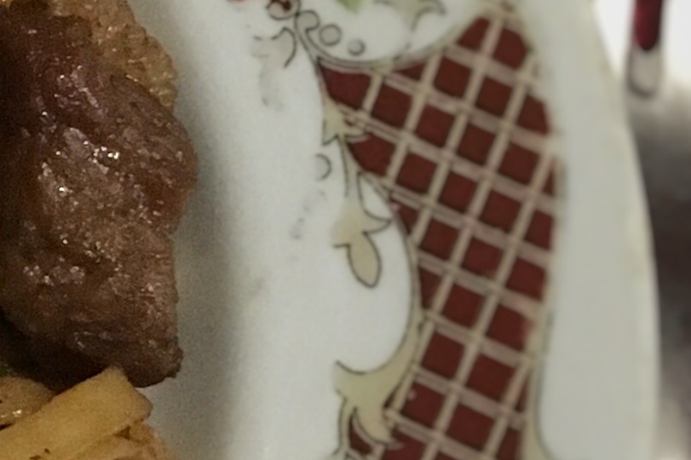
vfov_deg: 9.1
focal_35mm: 150
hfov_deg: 12.2
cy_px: 319
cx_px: -667
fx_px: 2878
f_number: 2.2
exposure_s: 1/17
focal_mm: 4.15
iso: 320
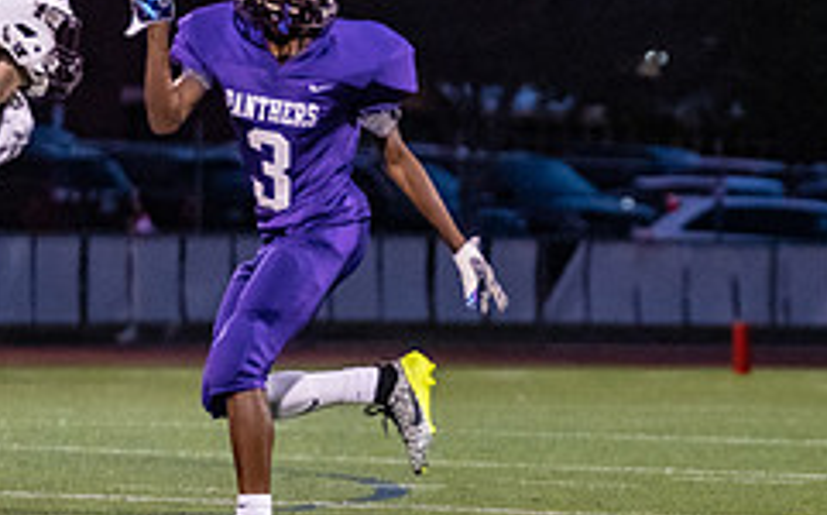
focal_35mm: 404
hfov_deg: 5.2
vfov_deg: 3.2
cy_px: 213
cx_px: 923
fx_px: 9095
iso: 4000
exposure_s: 1/1250
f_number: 2.8
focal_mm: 125
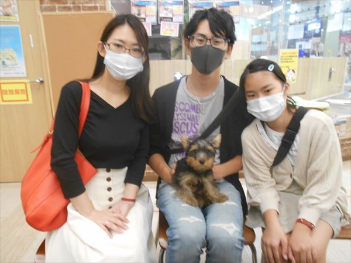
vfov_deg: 53.1
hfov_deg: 67.3
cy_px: 132
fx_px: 264
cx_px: 176
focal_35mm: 26
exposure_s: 1/25
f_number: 3.2
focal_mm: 4.6
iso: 400
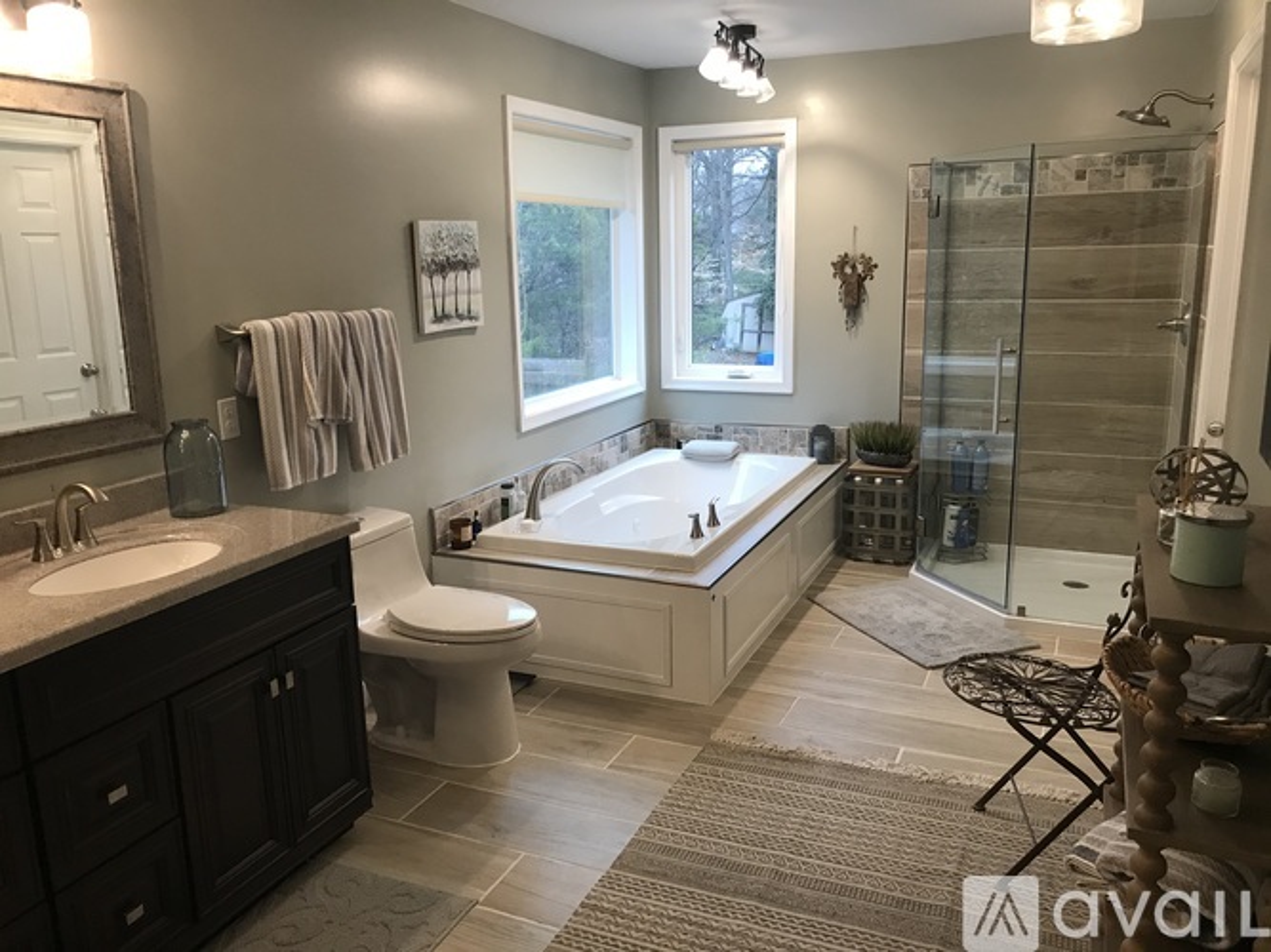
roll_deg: +1.5
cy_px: 476
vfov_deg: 49.7
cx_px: 636
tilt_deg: -10.1
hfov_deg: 63.5
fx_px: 1028
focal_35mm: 28
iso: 32
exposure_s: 1/30
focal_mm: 3.99
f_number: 1.8
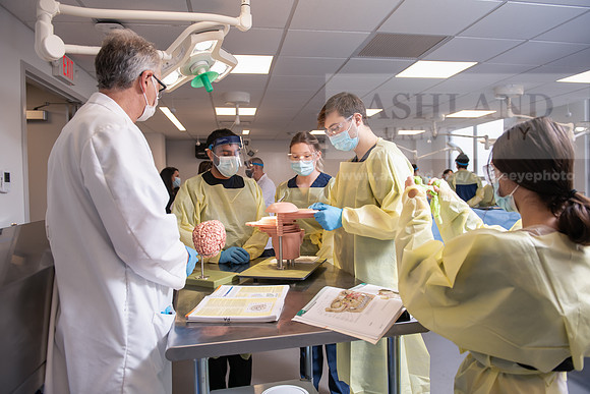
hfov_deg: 67.4
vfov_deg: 48.0
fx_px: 443
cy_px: 197
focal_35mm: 27
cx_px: 295
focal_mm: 27
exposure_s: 1/200
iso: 320
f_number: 3.5
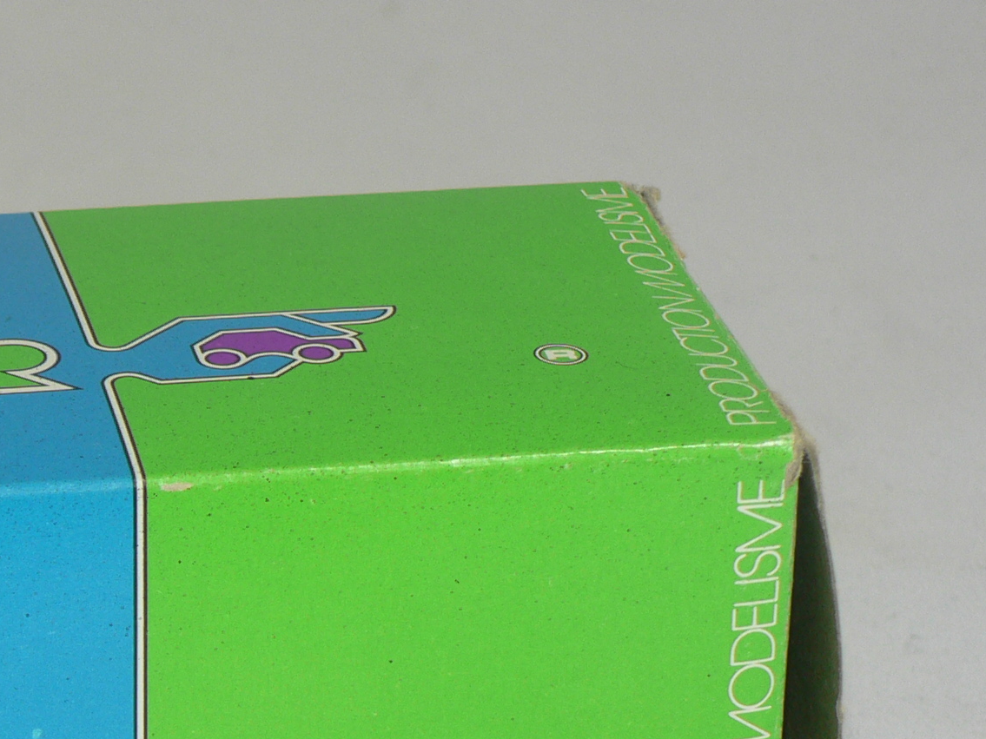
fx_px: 5525
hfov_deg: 10.1
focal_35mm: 194
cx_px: -88
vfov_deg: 7.6
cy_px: 778
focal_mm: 14.3
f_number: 3.2
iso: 80
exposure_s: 1/60
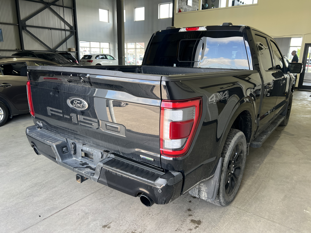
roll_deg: -1.2
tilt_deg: -13.5
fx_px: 234
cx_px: 156
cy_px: 116
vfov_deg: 53.1
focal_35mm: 26
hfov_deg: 67.3
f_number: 1.5
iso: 40
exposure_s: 1/121
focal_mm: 5.7
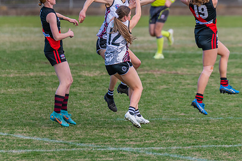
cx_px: 194
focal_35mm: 740
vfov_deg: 1.9
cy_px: 60
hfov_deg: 2.8
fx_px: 4976
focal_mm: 420
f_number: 4.5
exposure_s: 1/1250
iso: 800
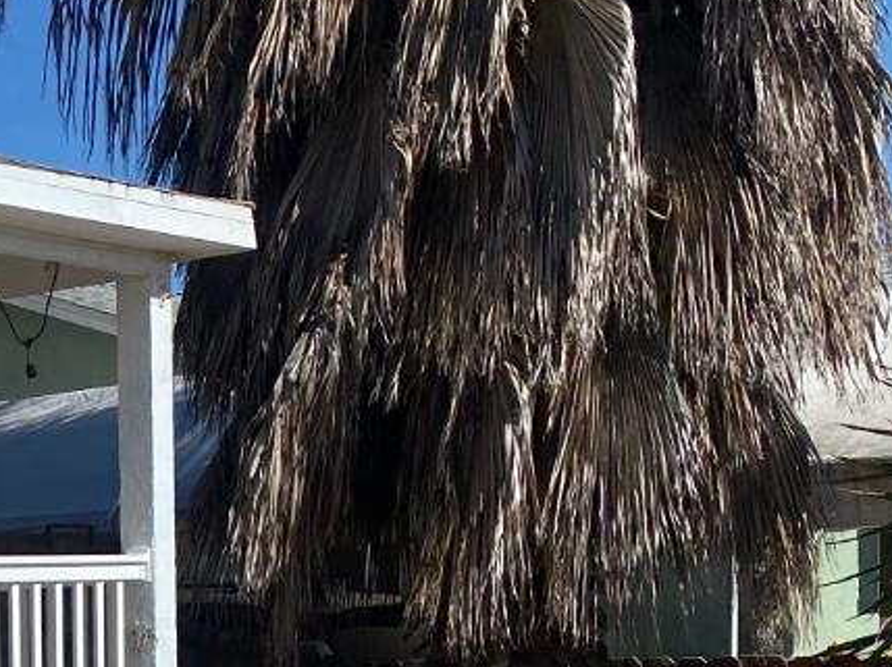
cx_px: -381
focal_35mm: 91
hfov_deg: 19.3
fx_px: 2343
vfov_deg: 15.3
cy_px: 907
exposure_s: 1/5747
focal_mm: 4.25
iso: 32
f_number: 1.8
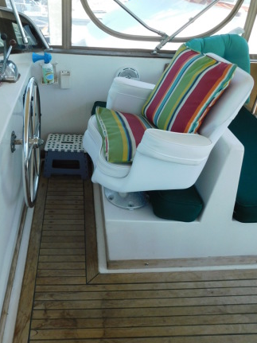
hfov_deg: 43.9
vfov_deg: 56.5
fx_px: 317
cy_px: 142
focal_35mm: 32
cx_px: 99
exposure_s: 1/400
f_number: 3
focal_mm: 4
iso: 125
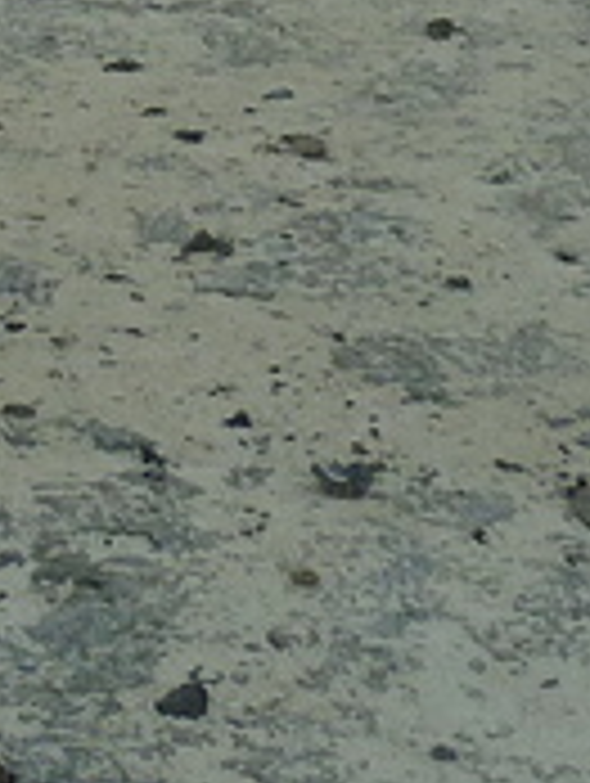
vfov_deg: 10.4
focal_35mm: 172
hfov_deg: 8.3
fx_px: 3899
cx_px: -513
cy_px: -882
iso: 80
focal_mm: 4.1
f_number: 4
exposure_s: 1/320
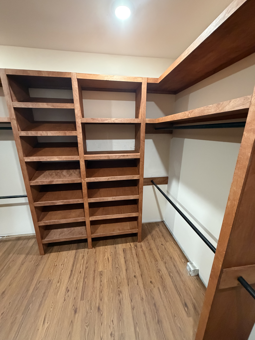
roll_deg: -0.6
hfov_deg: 85.7
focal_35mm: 14
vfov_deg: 102.1
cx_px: 128
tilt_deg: -15.8
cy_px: 170
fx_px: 138
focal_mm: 2.22
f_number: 2.2
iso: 800
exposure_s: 1/60
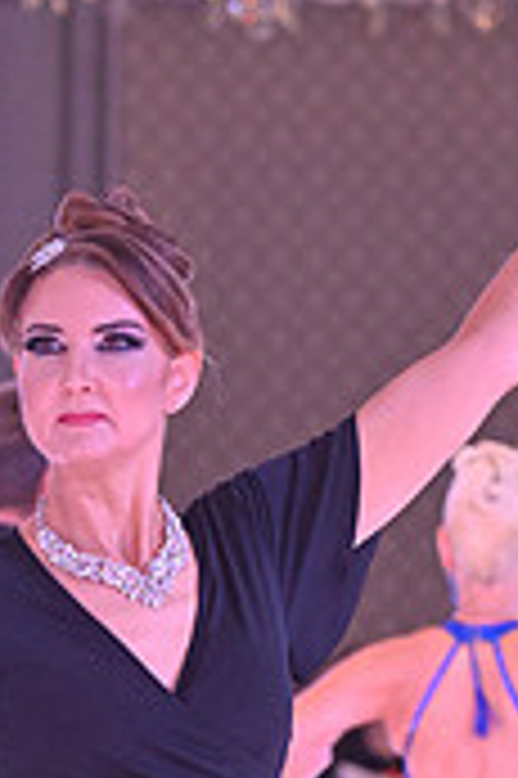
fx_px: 7980
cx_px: -52
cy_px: 1151
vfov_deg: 5.5
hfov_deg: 3.7
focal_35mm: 369
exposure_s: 1/400
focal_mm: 110
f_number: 5
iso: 5000
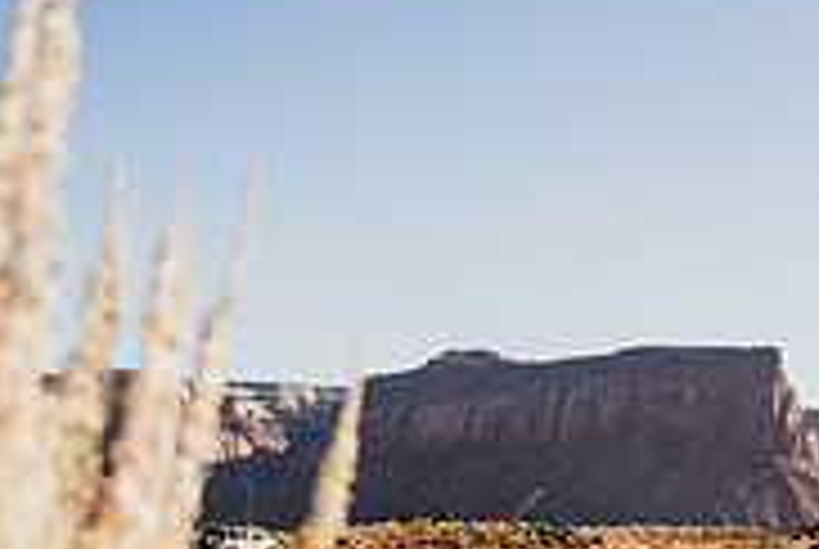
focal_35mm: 82
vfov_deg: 16.7
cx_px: 778
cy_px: 373
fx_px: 1869
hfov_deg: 23.9
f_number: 3.2
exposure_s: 1/1250
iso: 125
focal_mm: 24
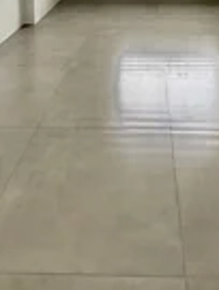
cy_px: -62
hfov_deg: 35.9
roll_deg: +0.0
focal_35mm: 40
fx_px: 336
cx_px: 140
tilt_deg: -2.5
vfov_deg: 35.9
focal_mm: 2.22
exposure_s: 1/99
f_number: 2.2
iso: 80
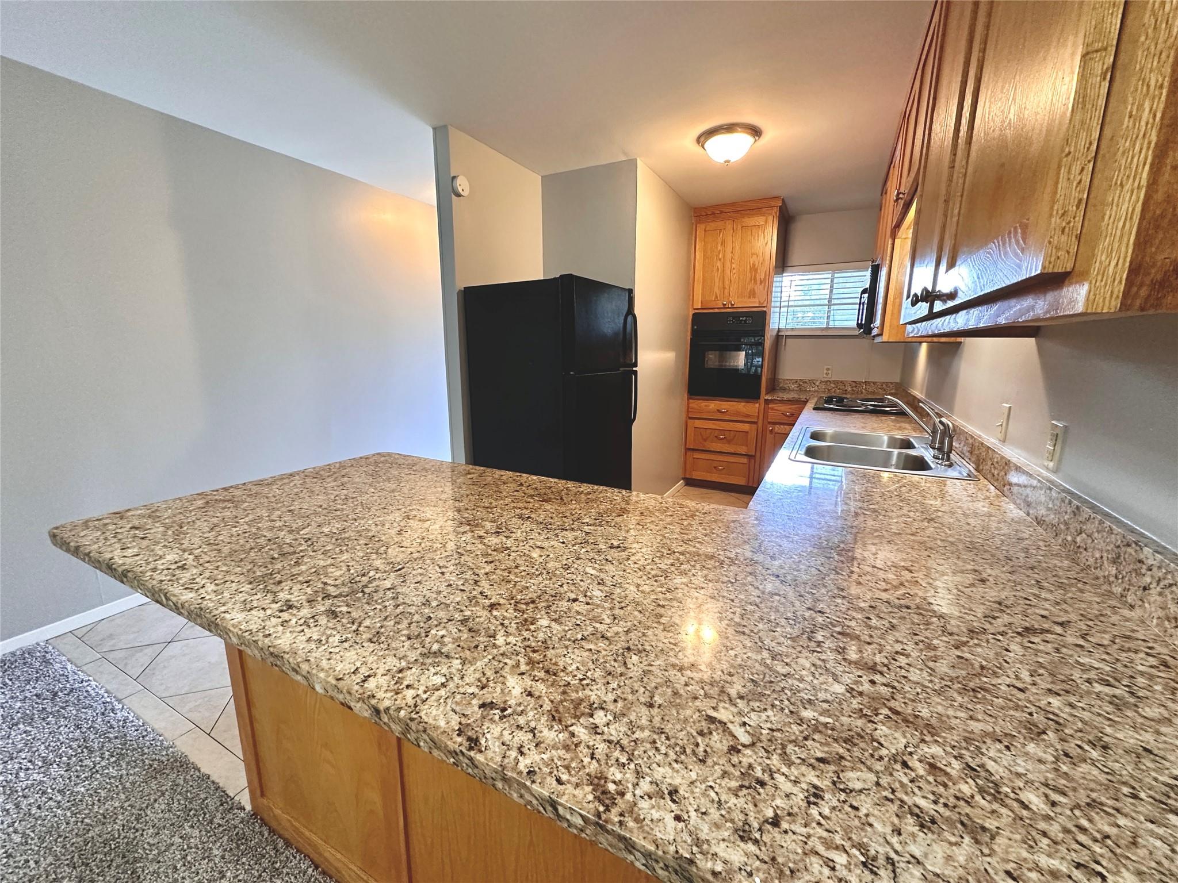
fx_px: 476
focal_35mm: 14
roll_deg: -0.1
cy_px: 442
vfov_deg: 85.7
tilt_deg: -11.2
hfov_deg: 102.1
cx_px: 589
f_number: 2.2
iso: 400
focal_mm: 2.22
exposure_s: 1/60
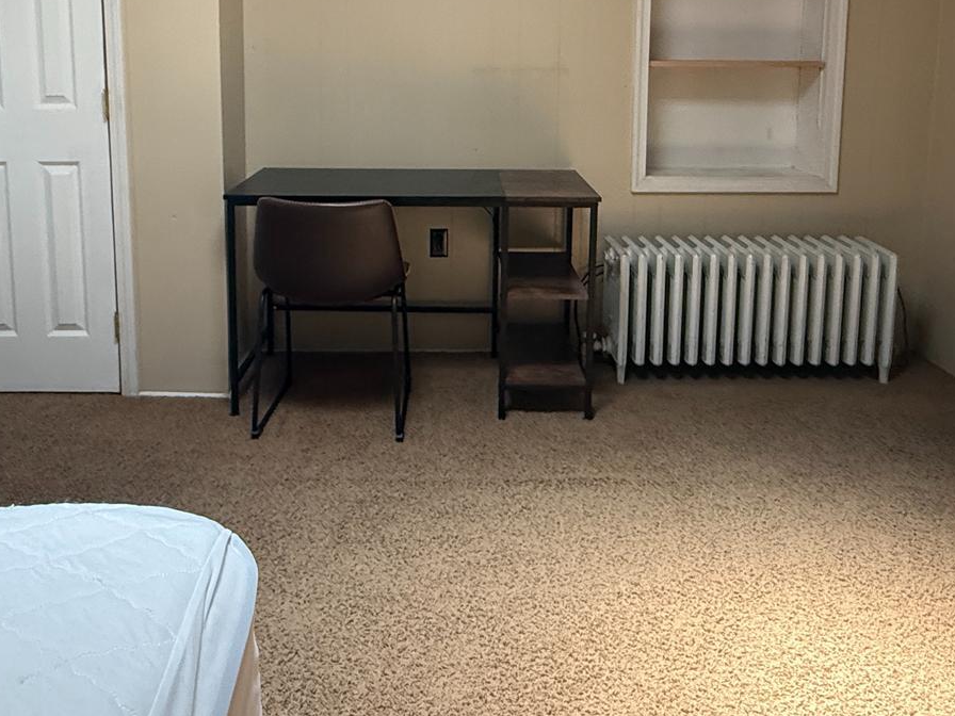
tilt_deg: -6.5
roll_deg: -0.1
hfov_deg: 56.7
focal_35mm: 32
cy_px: 156
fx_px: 883
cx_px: 433
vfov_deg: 42.4
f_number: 2.2
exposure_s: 1/81
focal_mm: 2.22
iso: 400
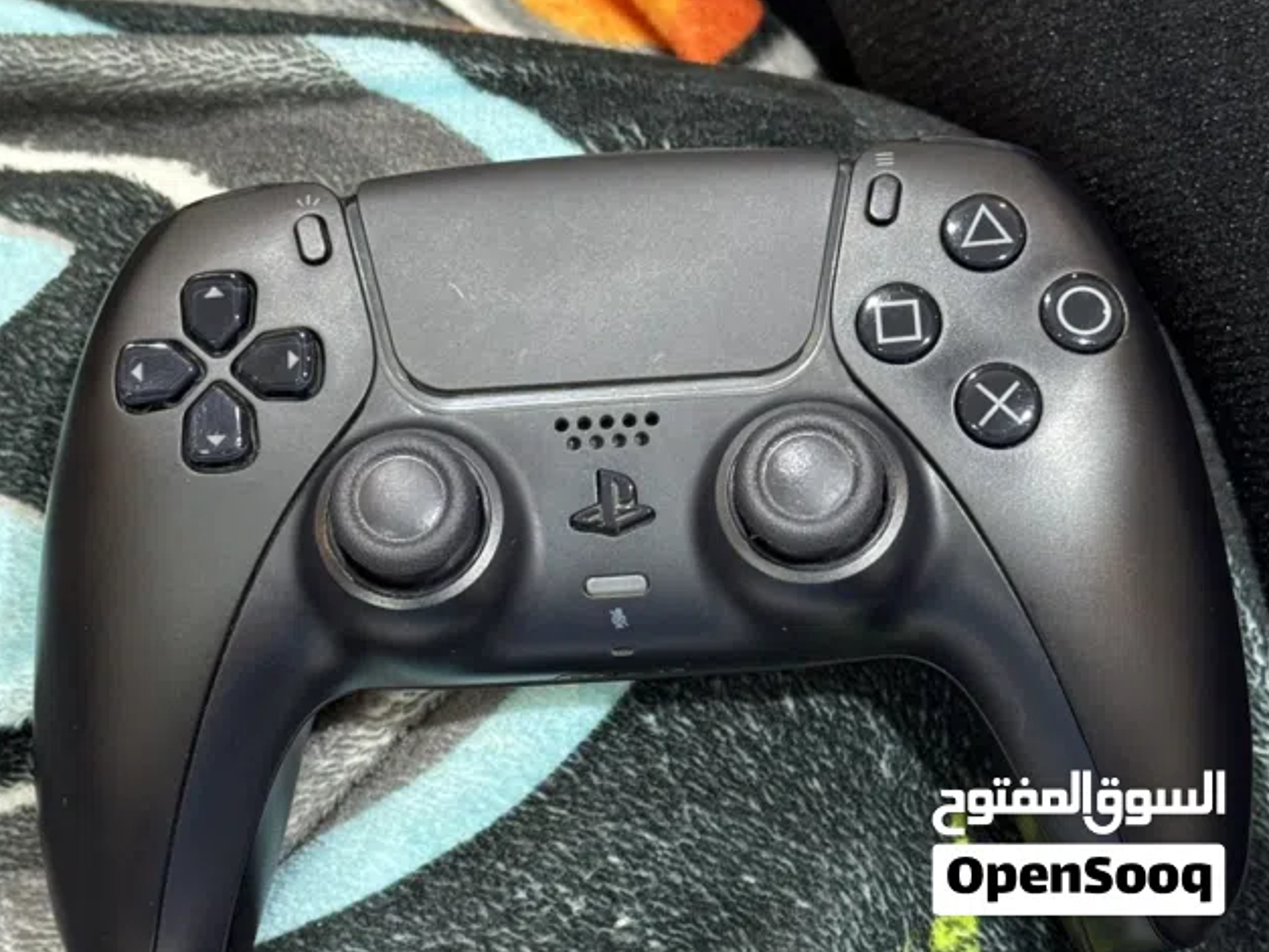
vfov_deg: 29.7
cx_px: 627
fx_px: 1796
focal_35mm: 49
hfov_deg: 38.9
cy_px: 478
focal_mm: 6.76
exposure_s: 1/60
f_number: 1.78
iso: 250
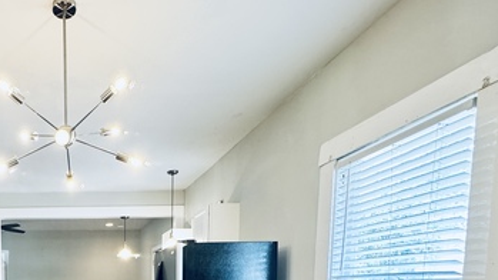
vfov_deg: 34.9
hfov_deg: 60.4
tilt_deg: -4.2
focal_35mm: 28
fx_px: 370
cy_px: 317
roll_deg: +0.3
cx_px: 76
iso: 200
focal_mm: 2.22
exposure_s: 1/60
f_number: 2.2
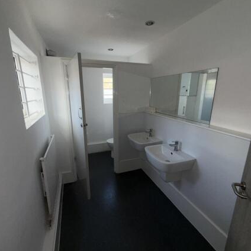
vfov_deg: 84.0
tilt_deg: -13.4
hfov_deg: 84.0
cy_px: 126
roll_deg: +0.3
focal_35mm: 17
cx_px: 123
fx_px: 139
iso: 64
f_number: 2.2
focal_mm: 2.22
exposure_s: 1/121
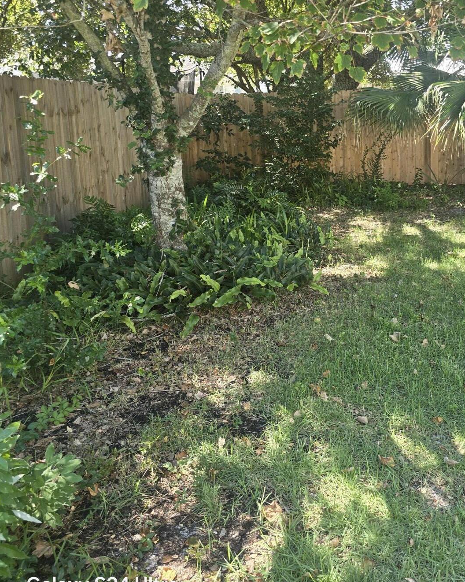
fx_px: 585
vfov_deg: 52.0
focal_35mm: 34
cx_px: 315
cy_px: 200
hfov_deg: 42.7
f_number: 1.7
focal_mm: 6.3
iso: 64
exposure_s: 1/180
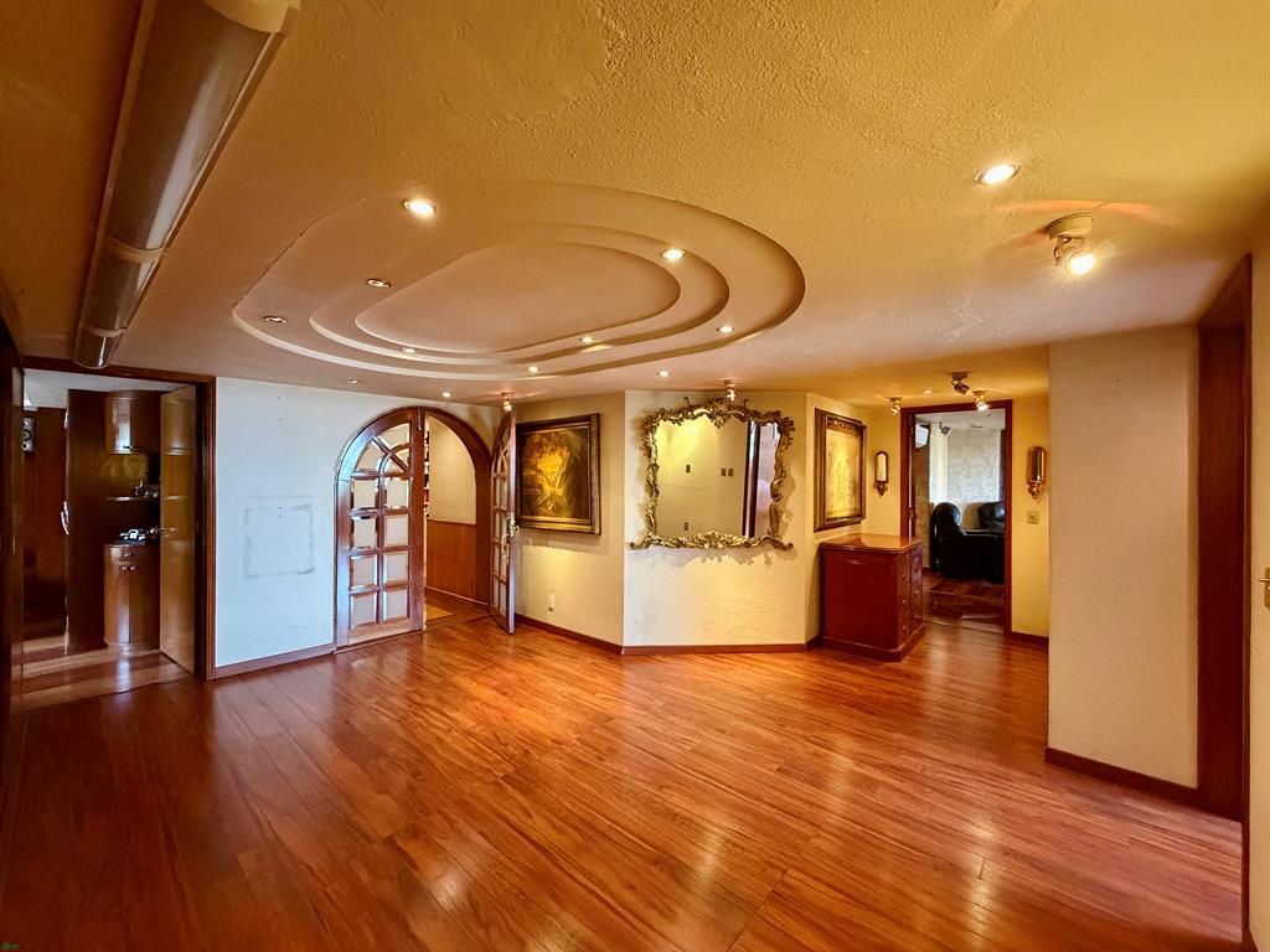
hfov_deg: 102.1
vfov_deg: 85.7
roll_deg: +0.0
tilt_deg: -0.4
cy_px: 476
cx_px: 635
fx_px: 514
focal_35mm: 14
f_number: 2.2
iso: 1000
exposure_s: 1/60
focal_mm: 2.22
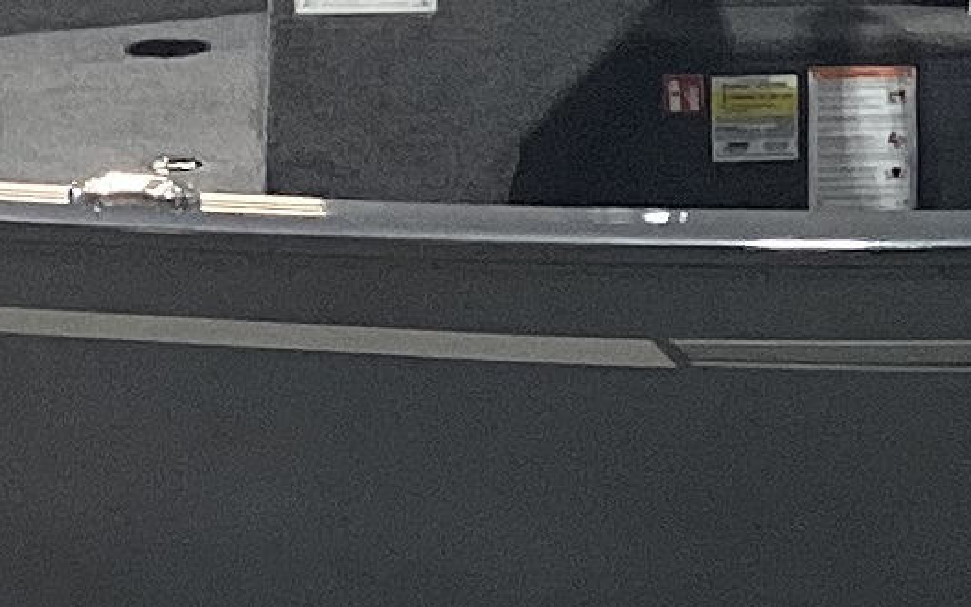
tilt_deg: -15.0
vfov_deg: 6.5
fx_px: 5372
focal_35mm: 203
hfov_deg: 10.2
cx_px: 1026
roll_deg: +0.7
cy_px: 103
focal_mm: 3.3
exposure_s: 1/60
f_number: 2.4
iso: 125
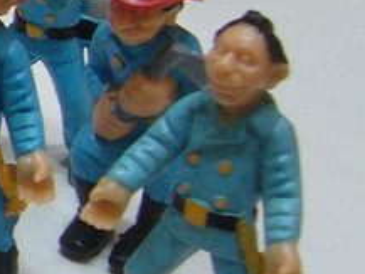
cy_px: -17
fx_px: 1815
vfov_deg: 8.6
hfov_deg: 10.0
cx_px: -526
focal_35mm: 172
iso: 125
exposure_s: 1/13
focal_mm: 5.8
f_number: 2.8
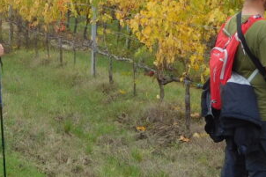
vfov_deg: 12.0
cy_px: 26
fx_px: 834
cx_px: -48
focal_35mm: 113
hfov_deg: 17.3
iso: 125
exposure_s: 1/250
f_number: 3.6
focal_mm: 5.7
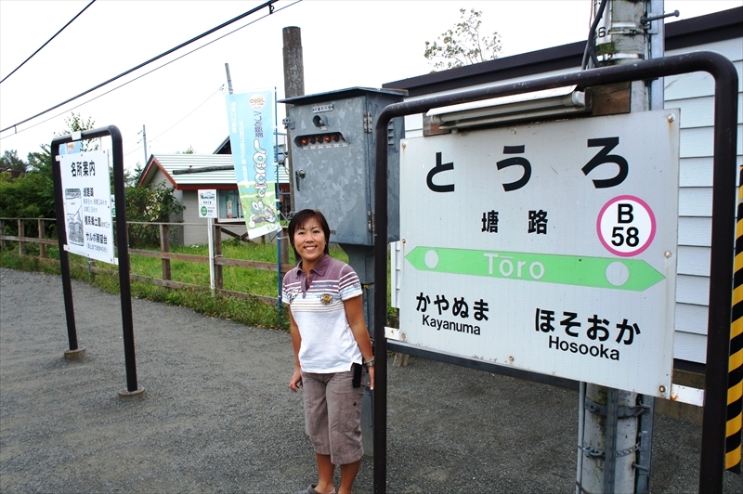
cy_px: 247
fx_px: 557
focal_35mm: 27
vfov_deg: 47.9
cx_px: 372
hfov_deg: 67.4
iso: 200
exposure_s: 1/320
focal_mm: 18
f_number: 6.3
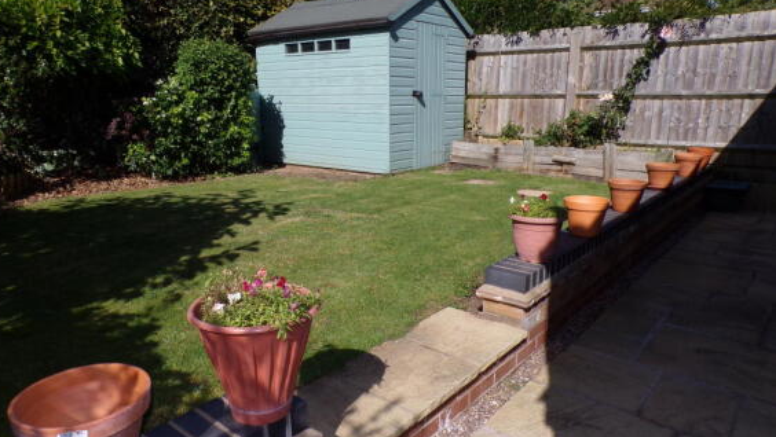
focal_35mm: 27
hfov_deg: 69.8
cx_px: 380
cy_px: 225
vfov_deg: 43.0
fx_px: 556
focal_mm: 4.3
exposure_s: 1/500
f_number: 5.8
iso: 80
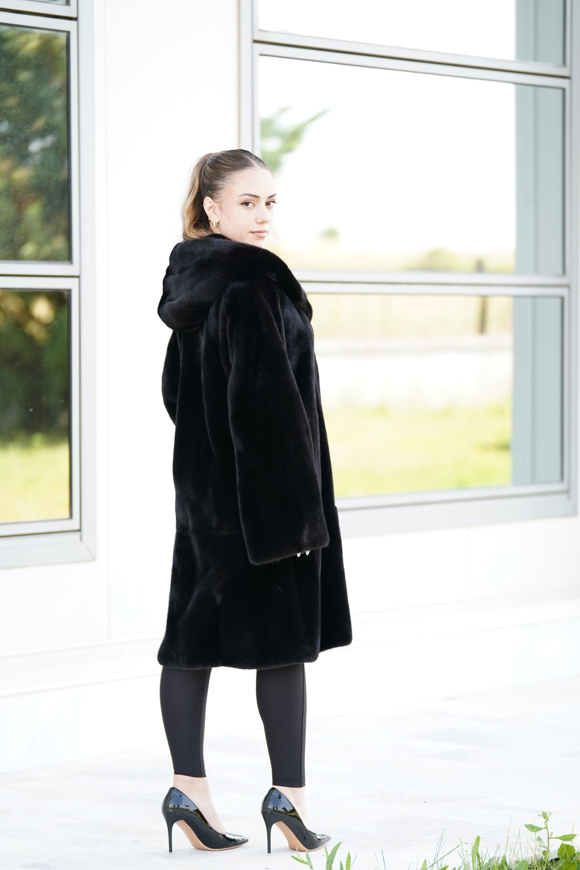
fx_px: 3044
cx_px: 290
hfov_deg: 10.9
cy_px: 435
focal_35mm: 126
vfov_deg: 16.3
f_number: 2.8
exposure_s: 1/250
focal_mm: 126
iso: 250
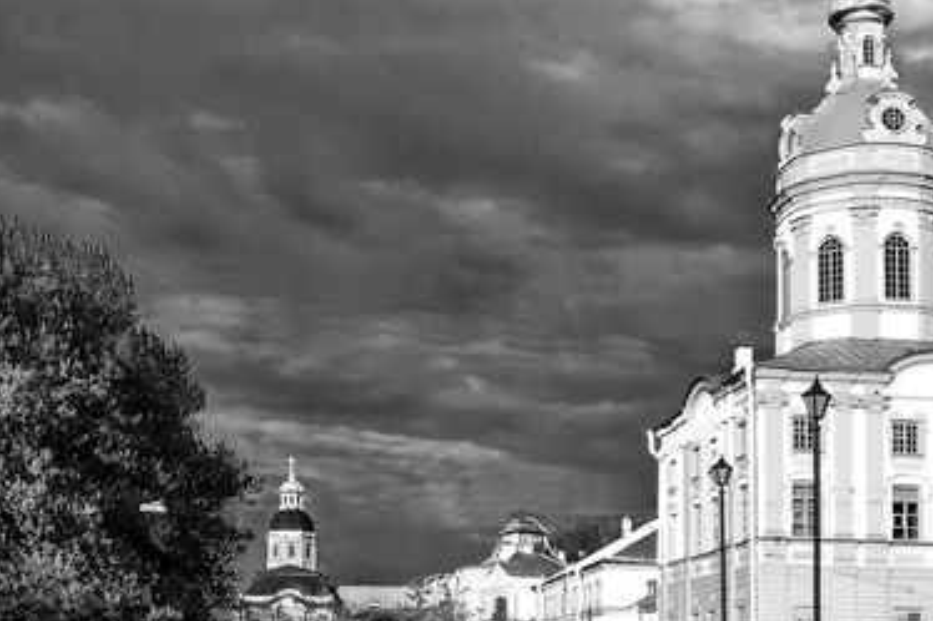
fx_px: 1404
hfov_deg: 36.6
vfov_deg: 24.9
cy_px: 343
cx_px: 564
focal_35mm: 54
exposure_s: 1/1000
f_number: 5.6
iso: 100
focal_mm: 15
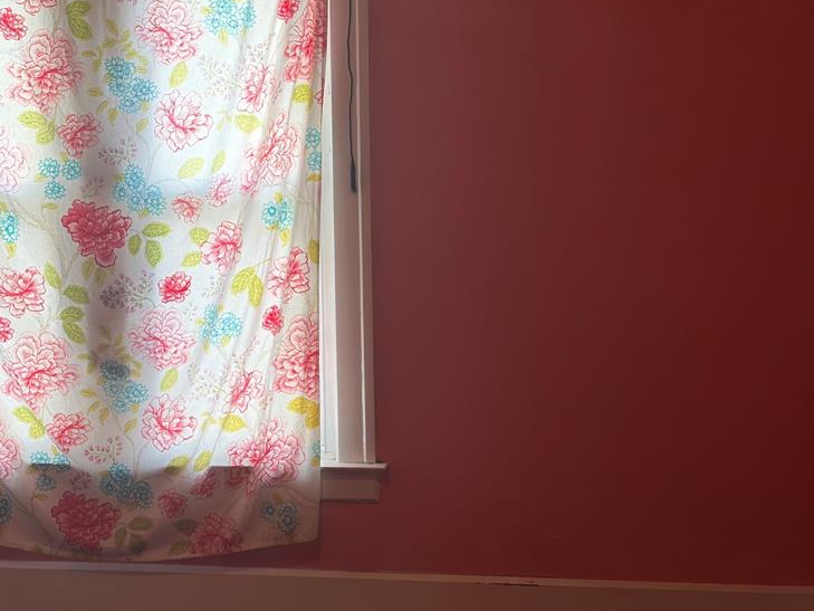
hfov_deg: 26.6
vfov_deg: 20.1
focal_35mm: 73
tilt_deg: -7.6
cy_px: 364
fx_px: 1717
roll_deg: +1.5
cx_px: 322
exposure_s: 1/120
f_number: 1.6
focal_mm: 5.96
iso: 64
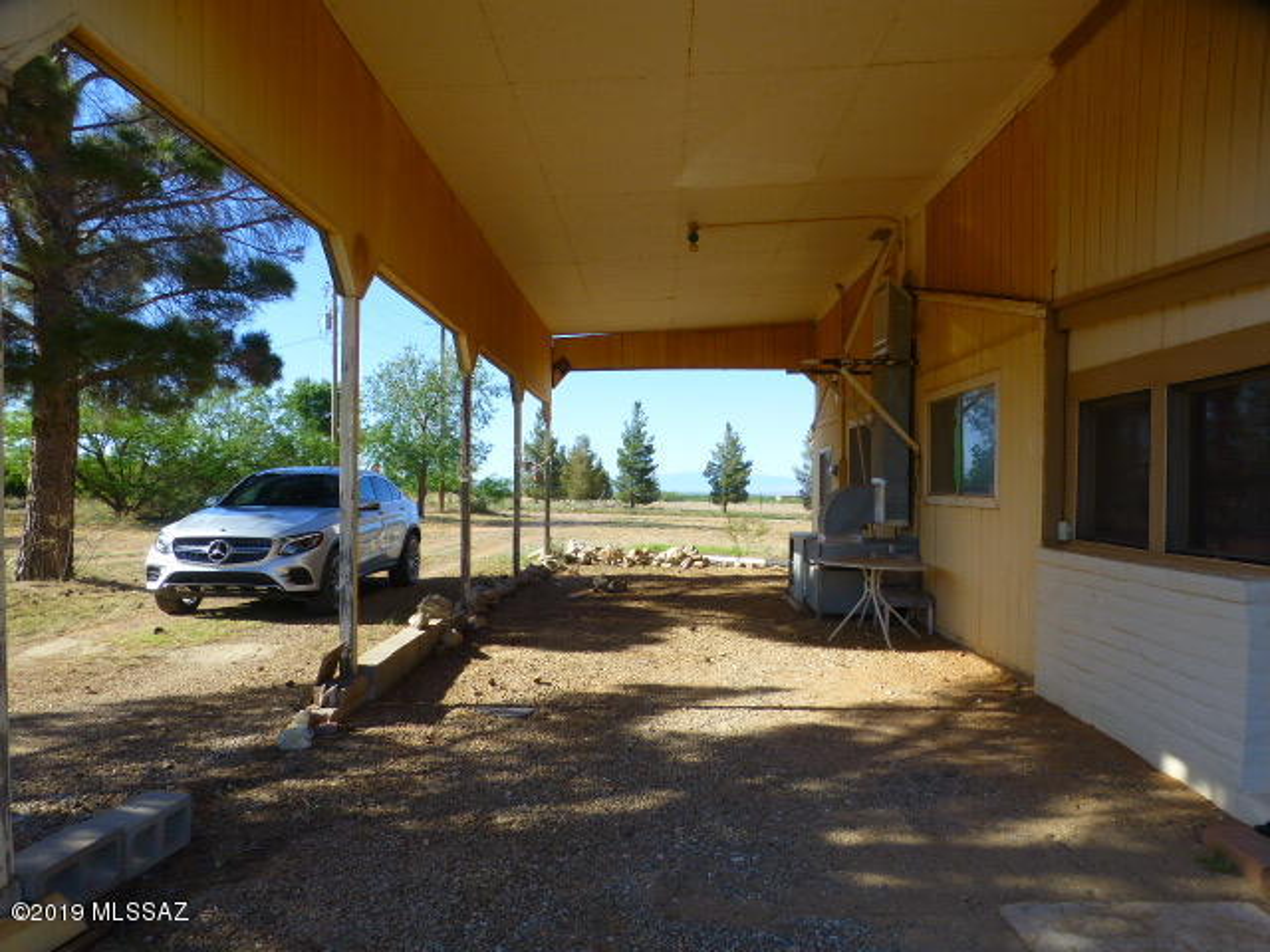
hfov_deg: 71.6
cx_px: 635
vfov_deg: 56.8
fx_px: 881
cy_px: 476
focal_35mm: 24
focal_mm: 4.3
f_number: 4
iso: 100
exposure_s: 1/400
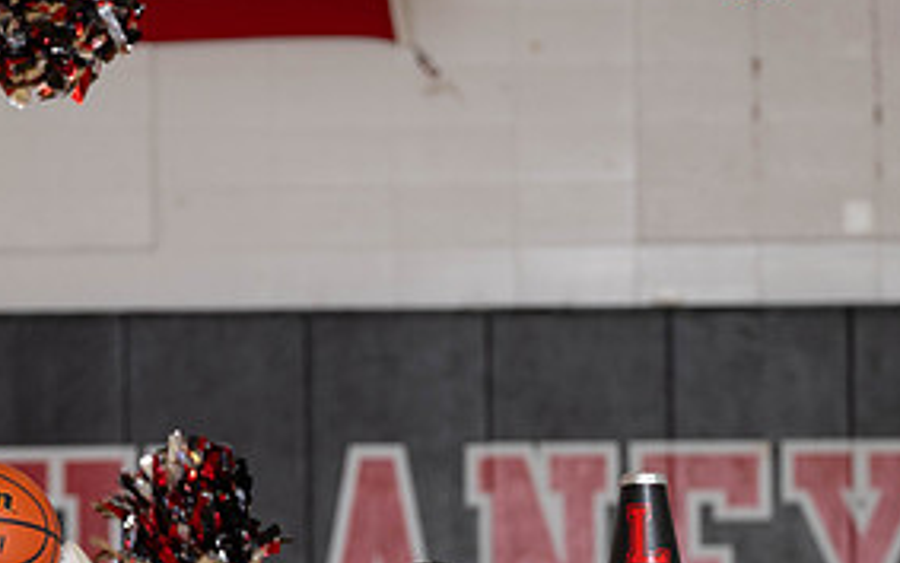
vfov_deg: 6.0
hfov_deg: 9.7
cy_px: 568
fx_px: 5324
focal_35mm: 217
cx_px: 279
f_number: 2.8
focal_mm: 70
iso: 160
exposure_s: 1/200
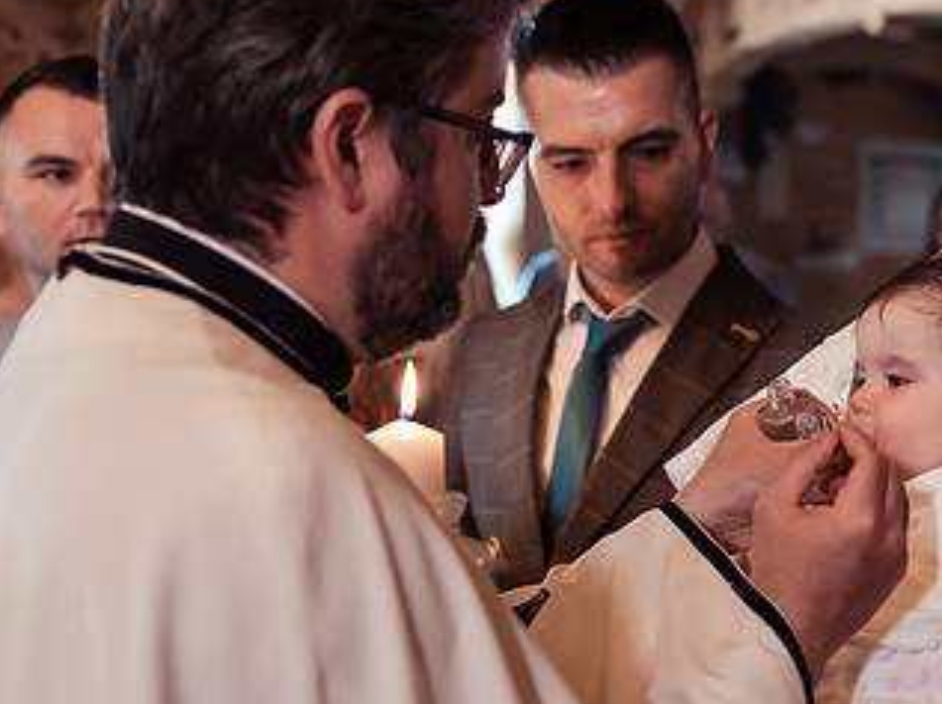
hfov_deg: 26.0
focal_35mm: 74
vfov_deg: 19.8
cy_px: 447
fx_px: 2011
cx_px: 713
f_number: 2.8
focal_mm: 42
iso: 1600
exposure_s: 1/125
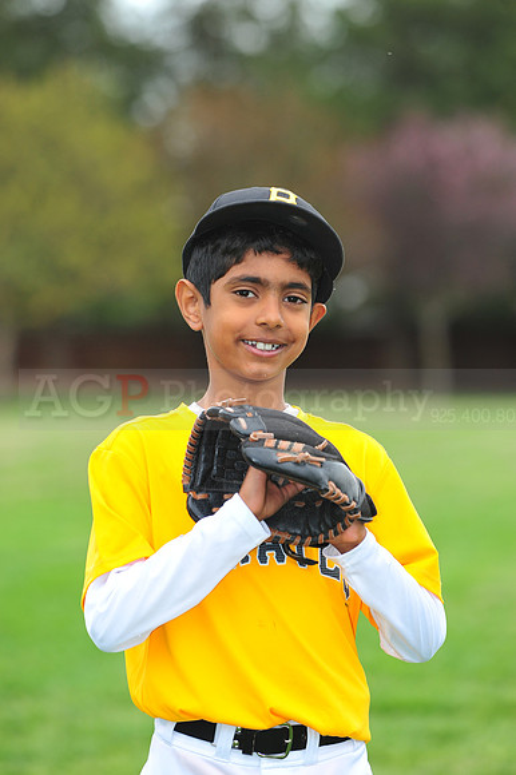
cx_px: 258
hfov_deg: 6.9
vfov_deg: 10.3
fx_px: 4305
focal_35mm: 200
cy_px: 388
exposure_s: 1/320
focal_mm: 200
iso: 400
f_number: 5.6
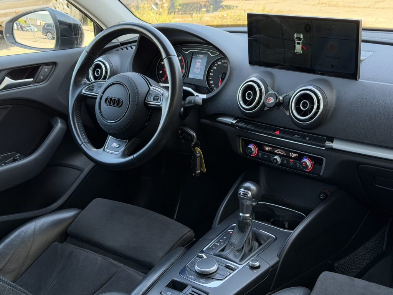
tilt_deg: -20.8
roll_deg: +2.1
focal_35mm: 48
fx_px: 545
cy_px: 148
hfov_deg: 39.7
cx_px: 196
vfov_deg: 30.3
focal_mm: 6.76
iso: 100
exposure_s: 1/114
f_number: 1.78
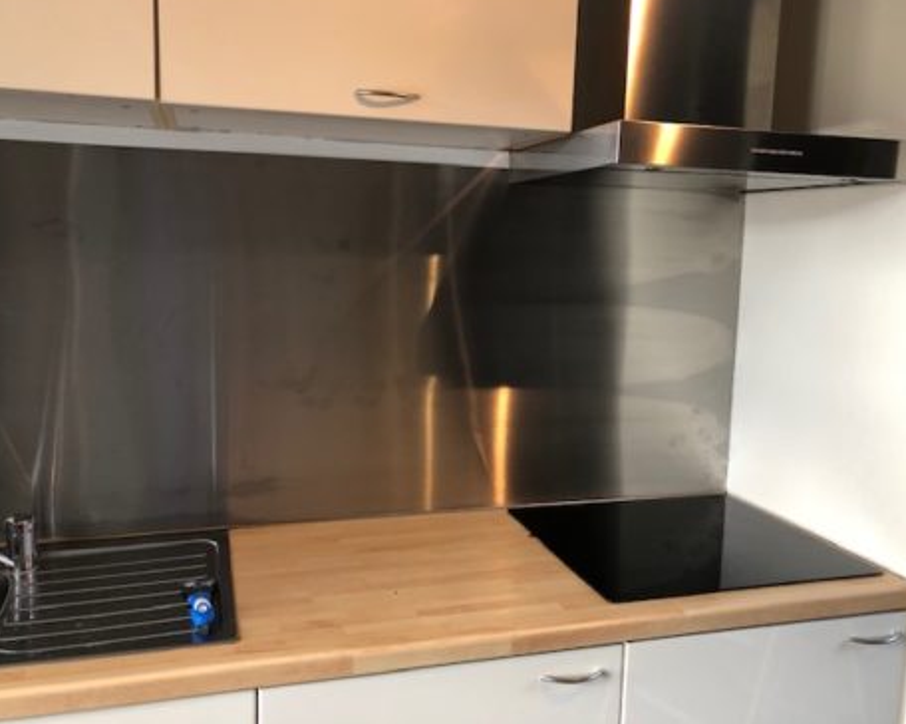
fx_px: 804
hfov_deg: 58.8
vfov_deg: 48.4
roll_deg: -1.4
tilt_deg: -7.3
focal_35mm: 30
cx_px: 449
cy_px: 355
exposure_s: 1/17
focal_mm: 3.99
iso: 40
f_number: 1.8
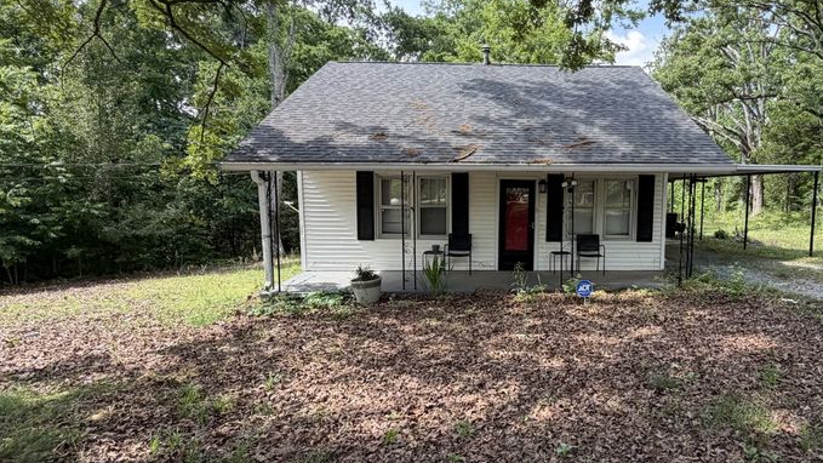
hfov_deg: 77.0
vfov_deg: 49.5
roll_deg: -0.2
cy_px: 241
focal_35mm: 23
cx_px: 524
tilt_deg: -5.5
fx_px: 502
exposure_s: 1/227
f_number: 2.2
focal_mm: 2.22
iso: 64
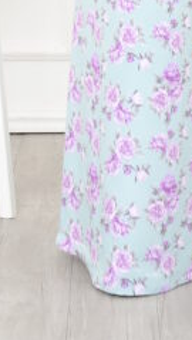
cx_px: 159
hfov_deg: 5.8
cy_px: -188
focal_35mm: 210
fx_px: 1895
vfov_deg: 9.9
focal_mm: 60
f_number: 7.1
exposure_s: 1/250
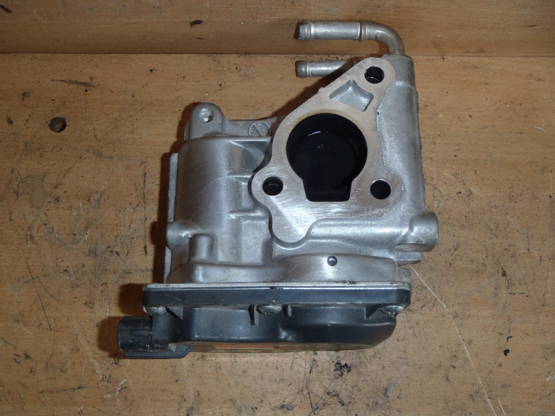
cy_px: 208
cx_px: 278
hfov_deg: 49.0
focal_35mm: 38
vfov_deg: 37.7
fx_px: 609
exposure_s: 1/40
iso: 100
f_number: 4.6
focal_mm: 6.83
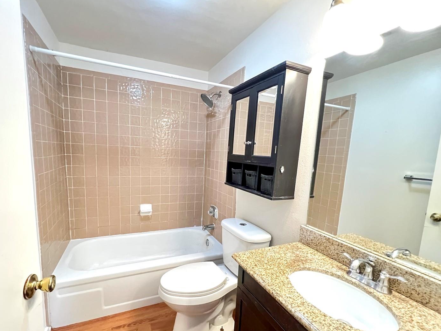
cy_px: 183
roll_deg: -2.6
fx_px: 191
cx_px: 206
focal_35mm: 15
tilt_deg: -8.7
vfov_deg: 81.5
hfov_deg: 98.0
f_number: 1.8
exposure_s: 1/60
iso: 1000
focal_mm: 1.57
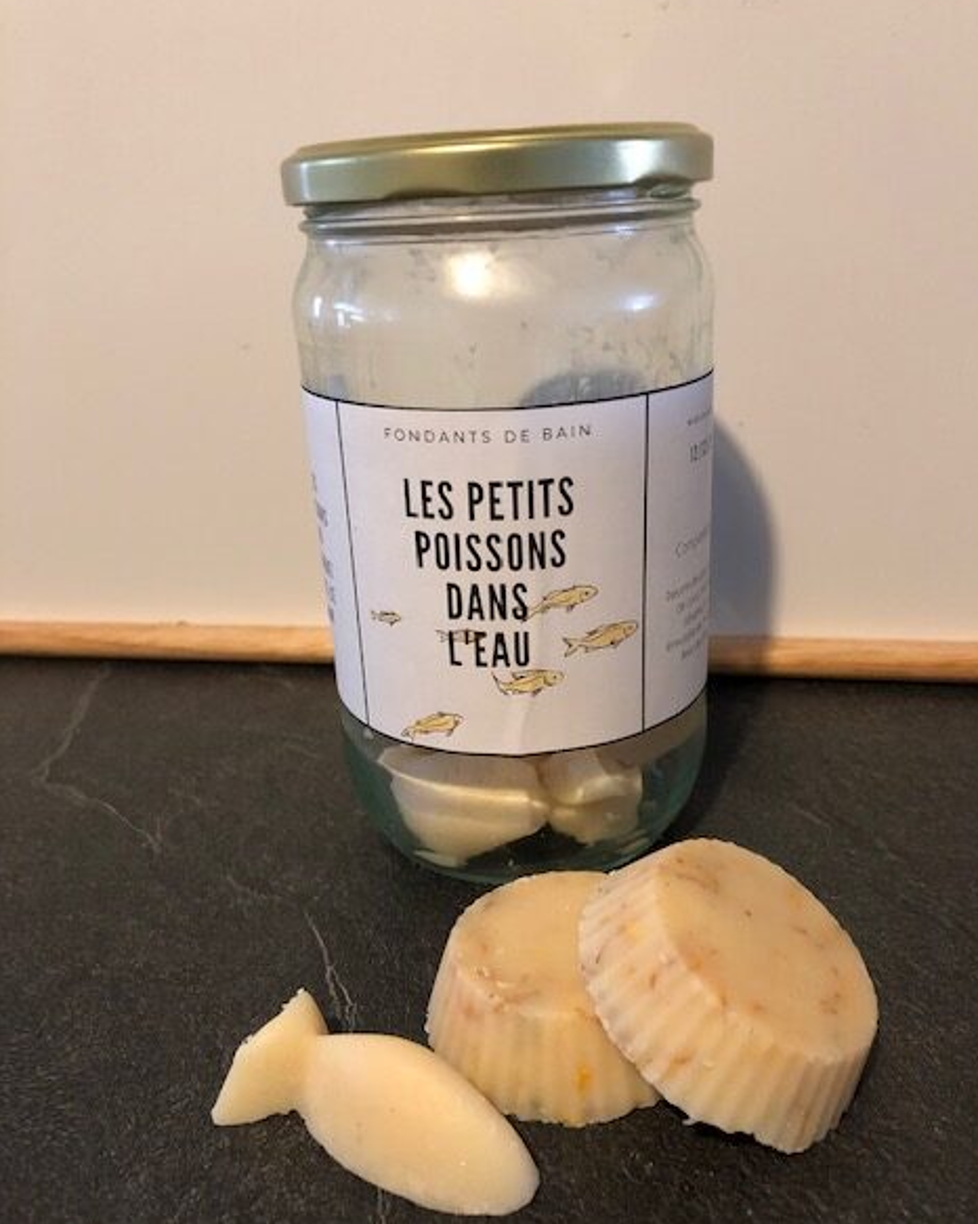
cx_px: 502
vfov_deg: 58.8
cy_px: 645
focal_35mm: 30
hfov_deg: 48.5
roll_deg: +2.5
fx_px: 1086
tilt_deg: -21.2
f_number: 1.8
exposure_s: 1/7
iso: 100
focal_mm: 4
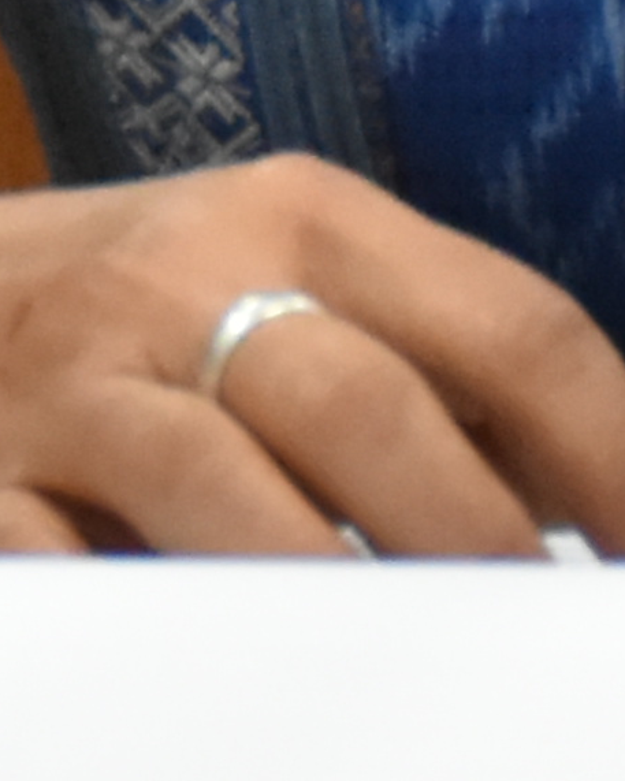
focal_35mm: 739
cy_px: -1068
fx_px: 17083
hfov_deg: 2.1
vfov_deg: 2.6
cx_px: -1612
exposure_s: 1/160
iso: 3200
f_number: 6.3
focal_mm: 50
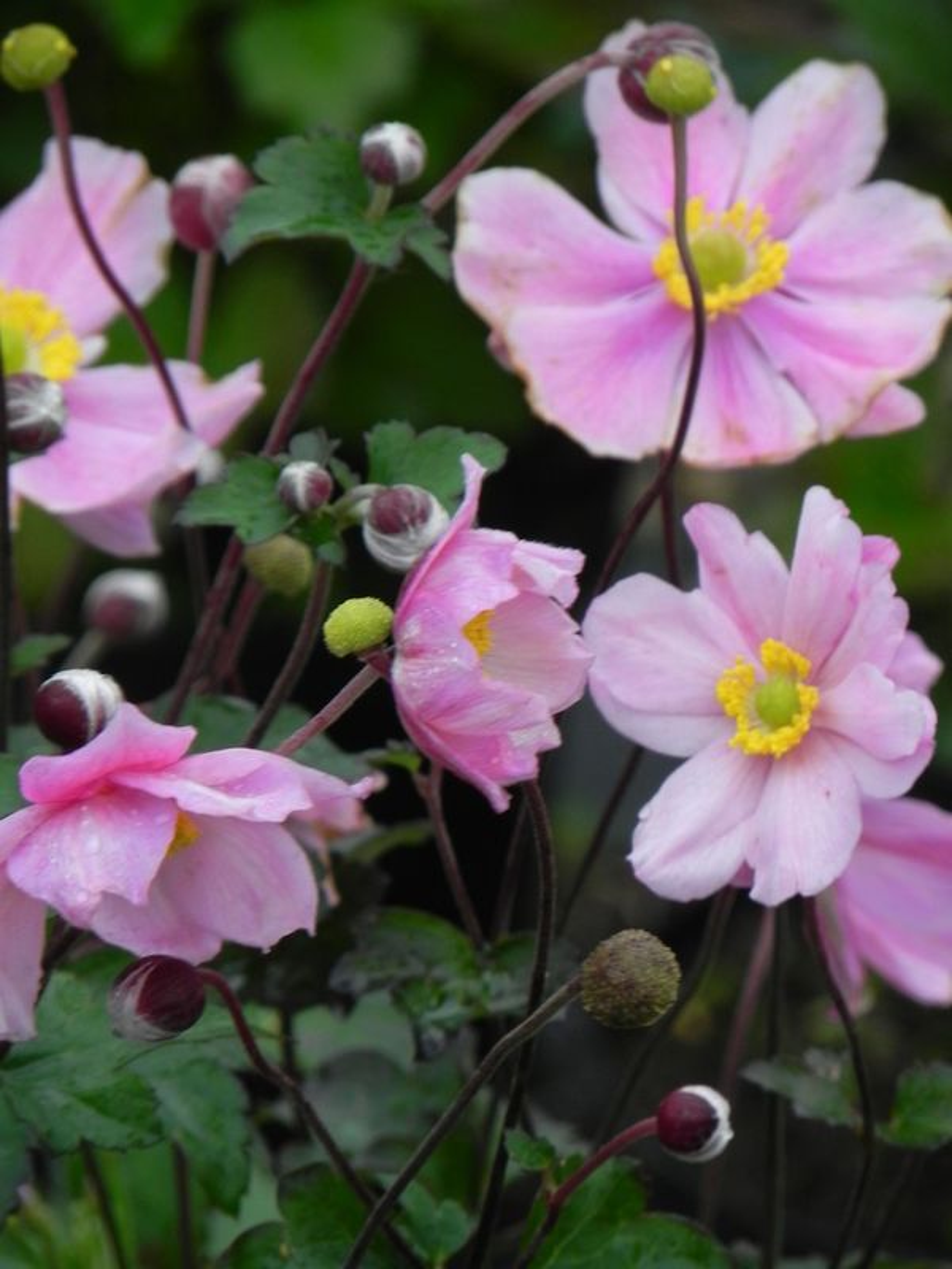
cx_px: 476
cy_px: 634
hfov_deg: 3.1
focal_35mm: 481
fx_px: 17638
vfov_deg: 4.1
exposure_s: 1/80
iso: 160
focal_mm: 85.6
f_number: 5
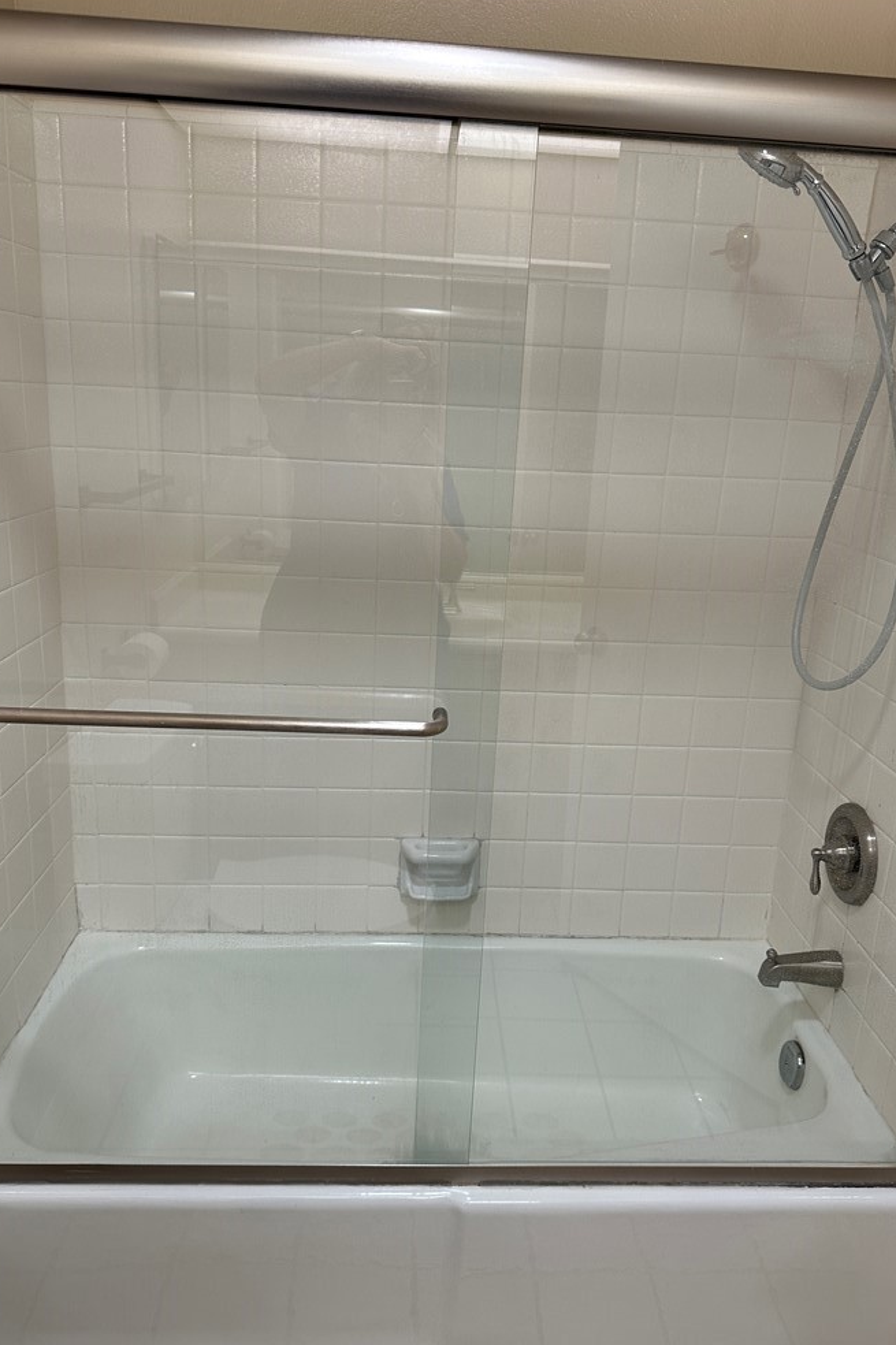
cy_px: 688
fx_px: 971
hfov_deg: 49.5
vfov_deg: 69.4
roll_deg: -3.2
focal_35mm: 26
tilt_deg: -15.2
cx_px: 461
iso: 160
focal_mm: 6.86
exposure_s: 1/120
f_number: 1.78
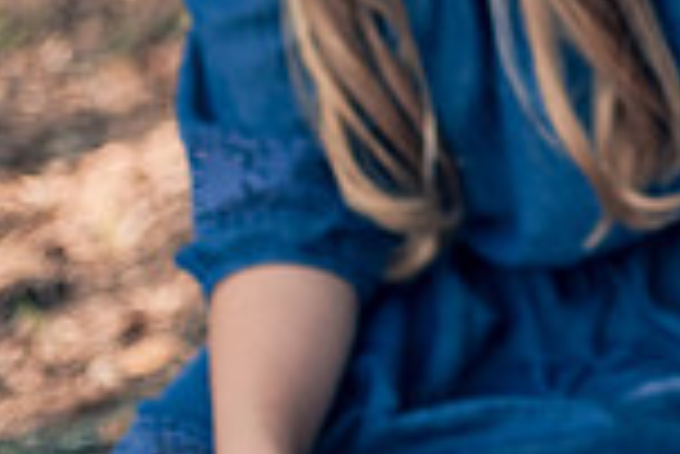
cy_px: -396
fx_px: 3630
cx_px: 1162
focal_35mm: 192
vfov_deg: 7.0
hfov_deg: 10.2
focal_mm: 50
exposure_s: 1/500
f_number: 2.2
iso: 200
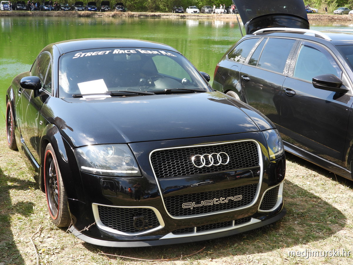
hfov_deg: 40.4
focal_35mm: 47
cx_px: 176
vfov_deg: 30.9
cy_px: 132
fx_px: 479
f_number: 3.2
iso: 100
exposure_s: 1/320
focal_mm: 8.5
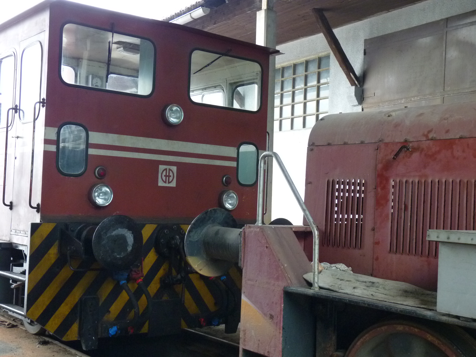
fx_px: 674
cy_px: 178
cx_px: 238
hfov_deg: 38.9
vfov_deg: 29.7
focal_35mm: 49
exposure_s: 1/20
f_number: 3.2
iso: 400
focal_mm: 8.7
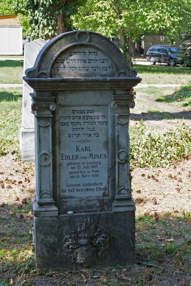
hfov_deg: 16.7
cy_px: 139
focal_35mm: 80
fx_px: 637
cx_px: 190
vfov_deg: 25.4
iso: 200
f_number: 4.5
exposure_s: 1/400
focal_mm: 25
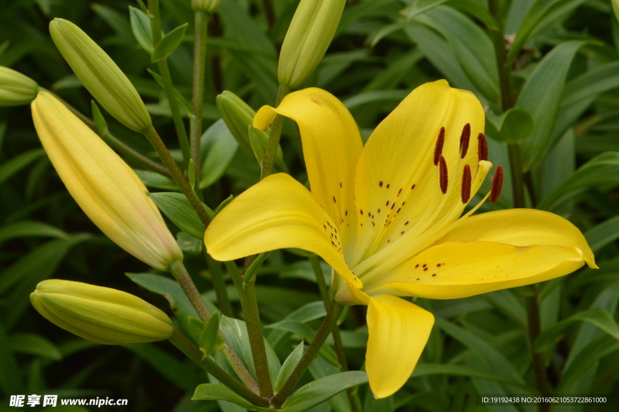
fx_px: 3737
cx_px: 310
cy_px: 206
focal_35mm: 218
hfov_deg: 9.5
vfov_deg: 6.3
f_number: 20
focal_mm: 145
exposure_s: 1/250
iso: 1250
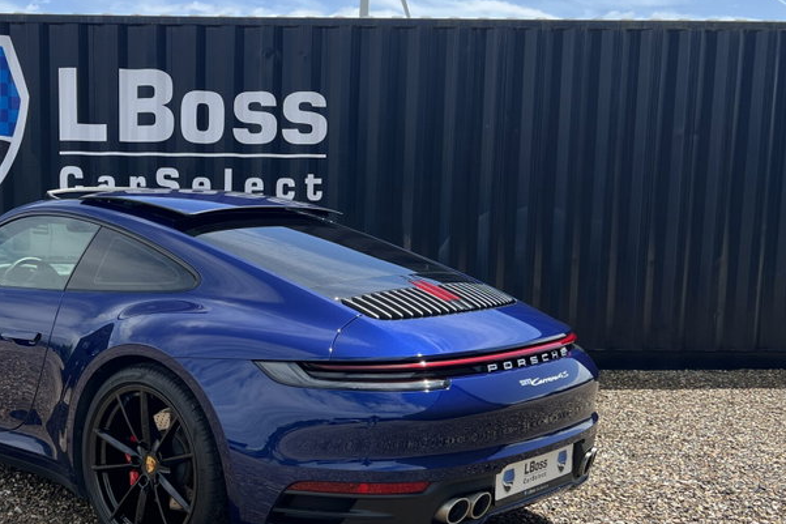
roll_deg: -0.9
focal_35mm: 46
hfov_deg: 41.6
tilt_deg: -8.1
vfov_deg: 29.1
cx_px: 204
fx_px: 1004
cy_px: 328
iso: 50
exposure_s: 1/2632
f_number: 1.5
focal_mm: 5.7
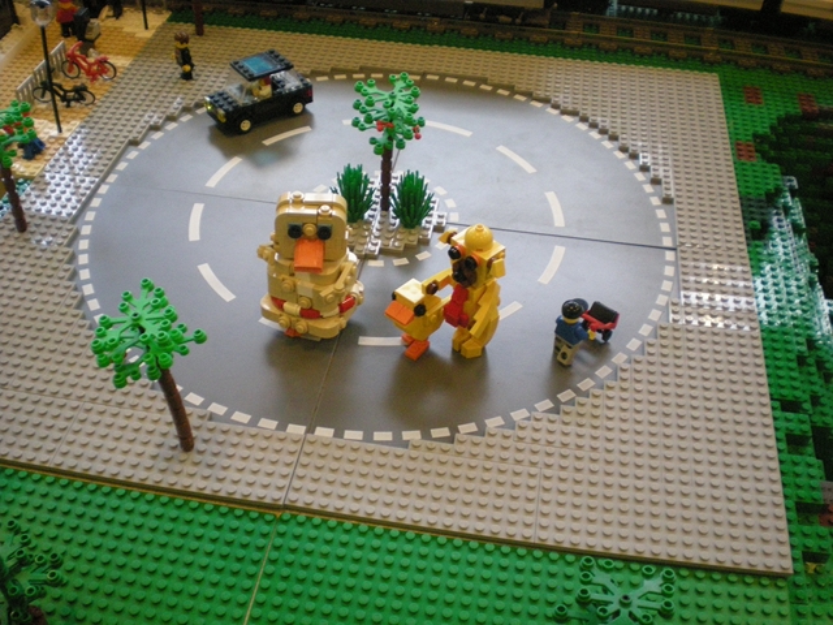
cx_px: 416
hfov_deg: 49.0
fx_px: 914
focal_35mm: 38
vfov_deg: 37.7
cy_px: 312
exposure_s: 1/36.6
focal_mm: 6.3
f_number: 3.1
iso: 400
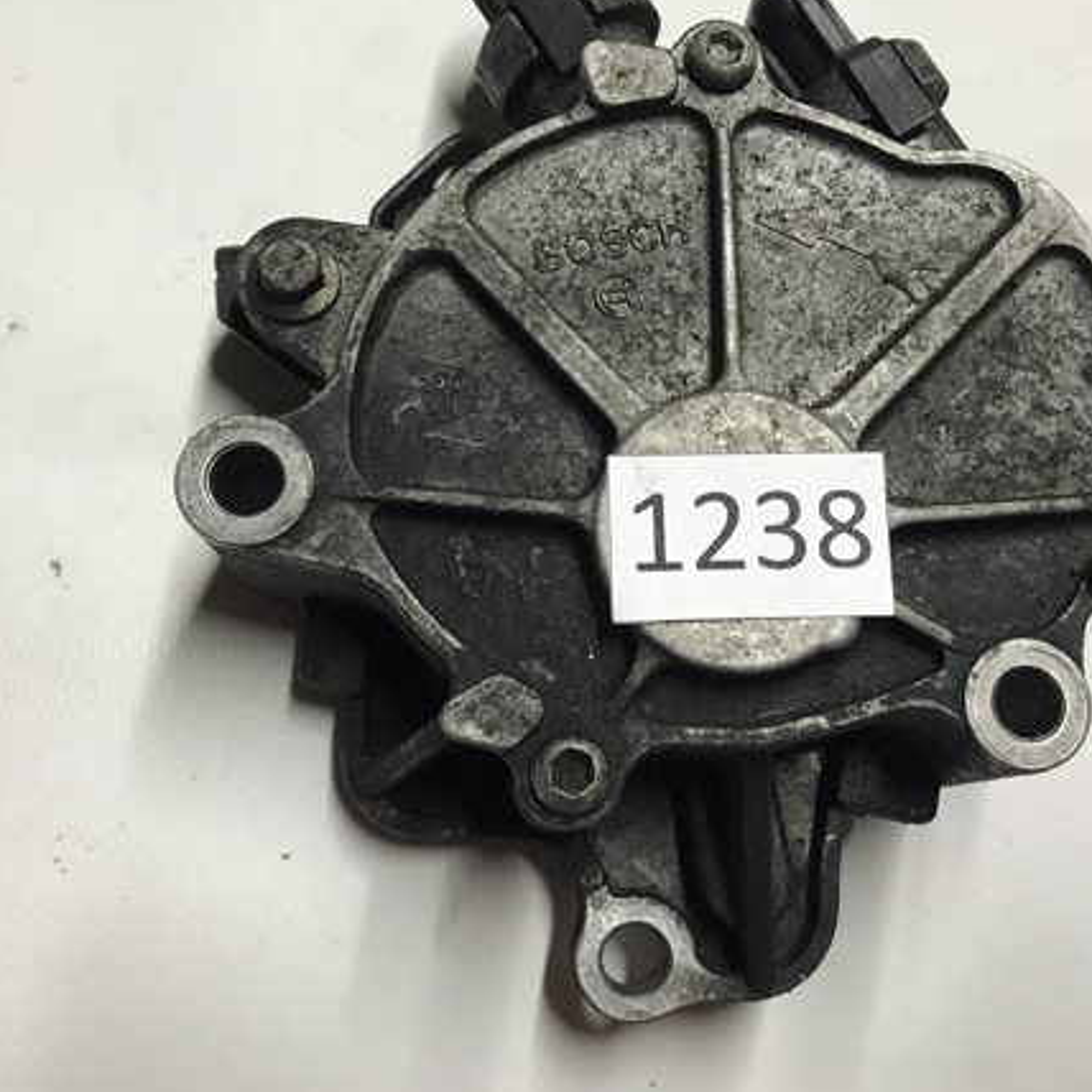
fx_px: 1321
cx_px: 666
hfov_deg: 44.6
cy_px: 514
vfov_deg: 44.9
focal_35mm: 37
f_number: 1.8
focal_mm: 3.99
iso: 32
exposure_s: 1/33
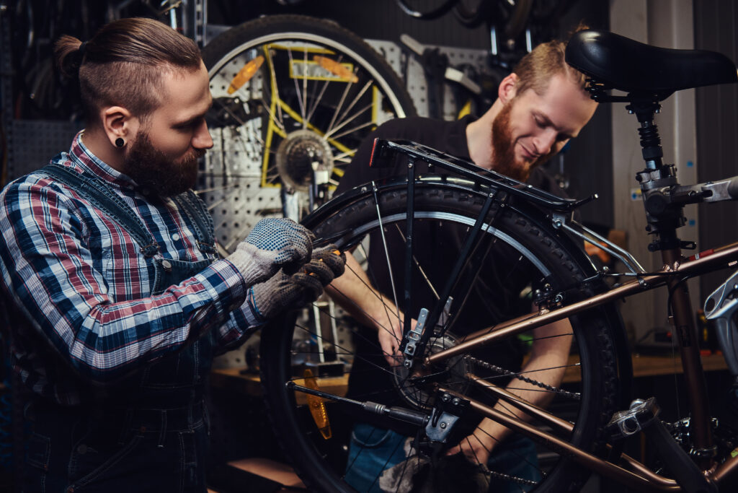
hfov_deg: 37.5
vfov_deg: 25.5
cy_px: 246
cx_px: 369
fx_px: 1087
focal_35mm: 53
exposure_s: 1/125
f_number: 2
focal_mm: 35
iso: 200
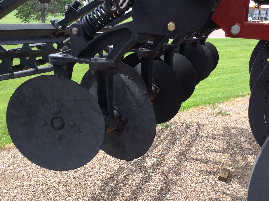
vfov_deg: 36.6
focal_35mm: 39
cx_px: 150
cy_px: 119
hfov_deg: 47.8
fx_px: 303
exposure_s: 1/506
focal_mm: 3.3
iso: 32
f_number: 2.4
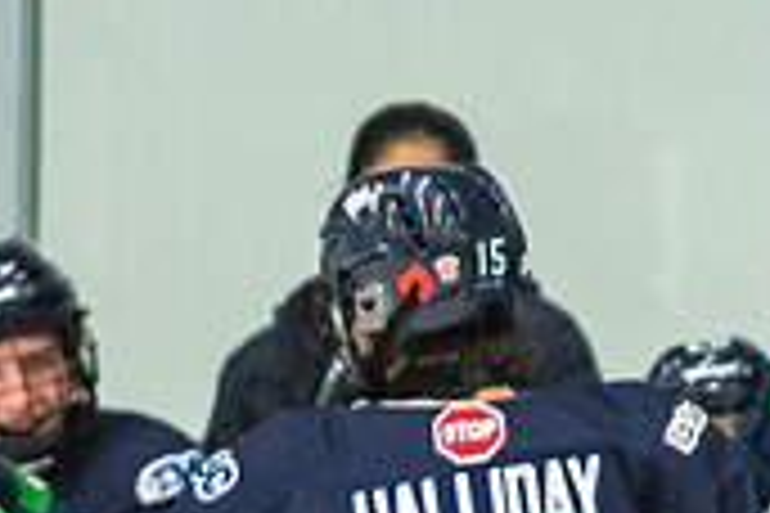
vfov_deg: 1.1
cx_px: 536
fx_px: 27183
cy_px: 668
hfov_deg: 1.6
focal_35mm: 1271
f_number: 2.8
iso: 3200
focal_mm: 200
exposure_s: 1/640
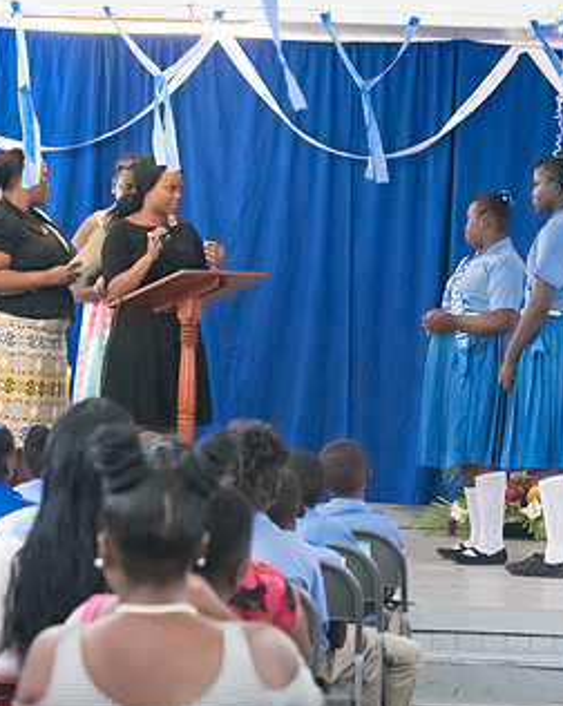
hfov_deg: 8.7
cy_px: 365
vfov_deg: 11.0
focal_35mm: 176
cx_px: 492
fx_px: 3673
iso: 18000
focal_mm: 102
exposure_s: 1/200
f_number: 6.3
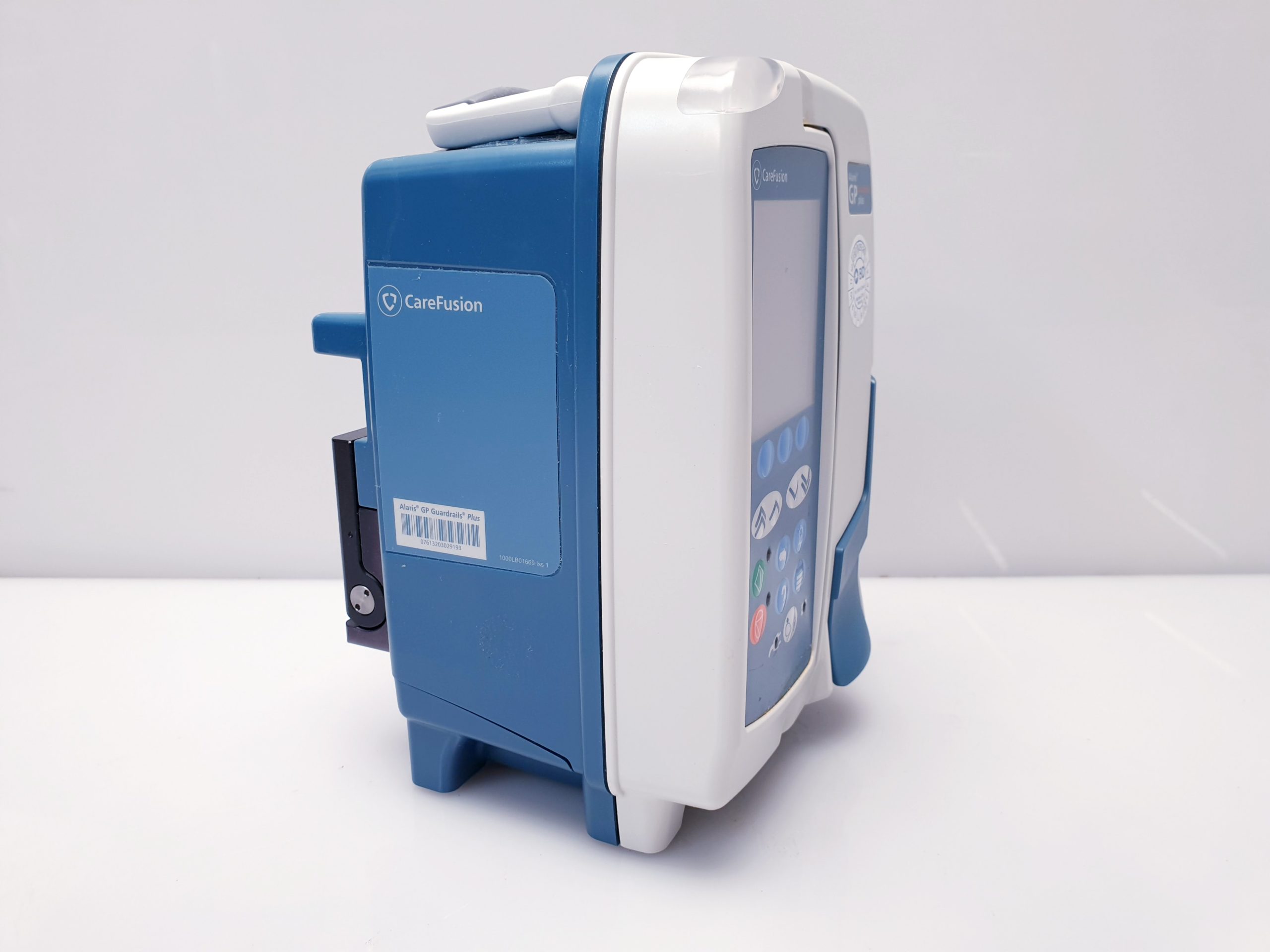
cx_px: 635
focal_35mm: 26
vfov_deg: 53.1
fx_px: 954
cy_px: 476
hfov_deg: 67.3
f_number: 2.4
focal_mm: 4.3
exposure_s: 1/50
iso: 64
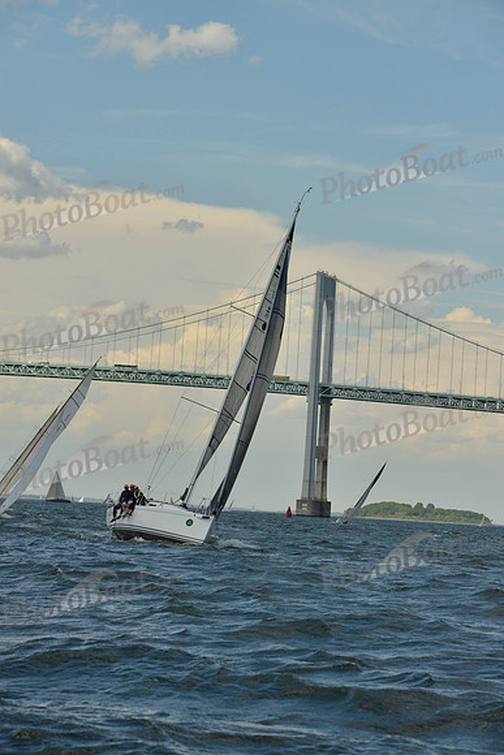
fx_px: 2308
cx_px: 252
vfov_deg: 18.6
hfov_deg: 12.5
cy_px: 378
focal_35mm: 110
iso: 280
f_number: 9
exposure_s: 1/1600
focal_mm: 110
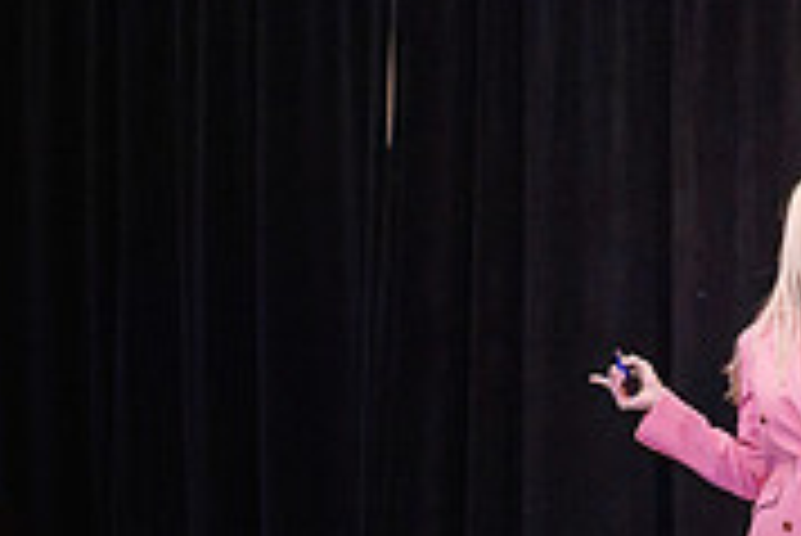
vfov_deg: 7.4
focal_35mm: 184
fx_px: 4097
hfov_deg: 11.1
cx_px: 102
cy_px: 645
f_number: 1.4
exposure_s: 1/500
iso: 2500
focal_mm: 50
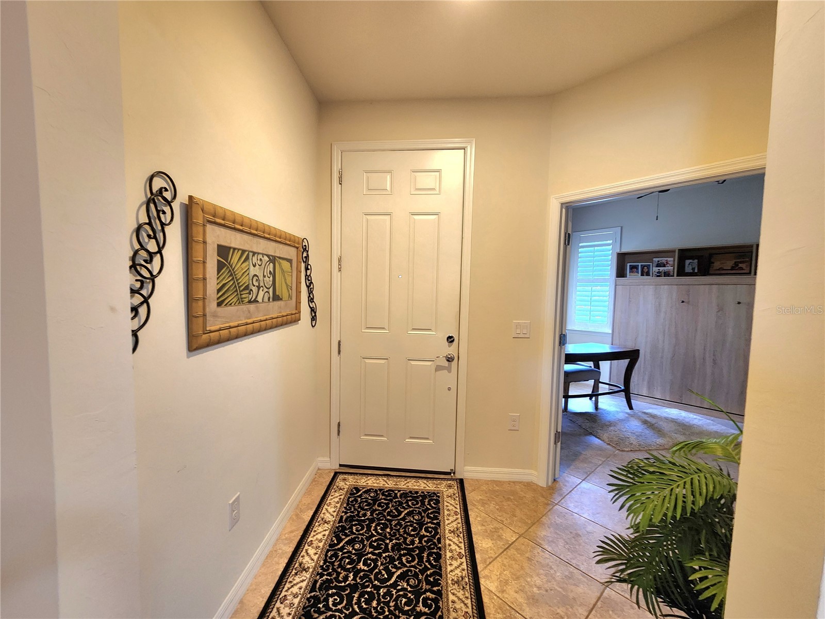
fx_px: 310
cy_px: 310
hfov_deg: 106.2
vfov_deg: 89.9
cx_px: 412
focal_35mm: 13
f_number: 2.2
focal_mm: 2.2
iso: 320
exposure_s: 1/40
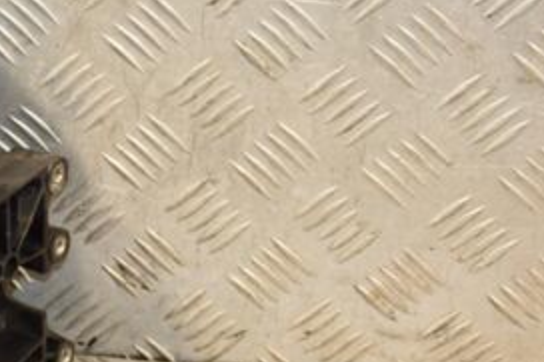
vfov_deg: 9.2
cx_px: -26
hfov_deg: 13.5
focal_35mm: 149
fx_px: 2252
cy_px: 200
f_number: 5
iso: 800
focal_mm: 45
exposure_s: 1/200
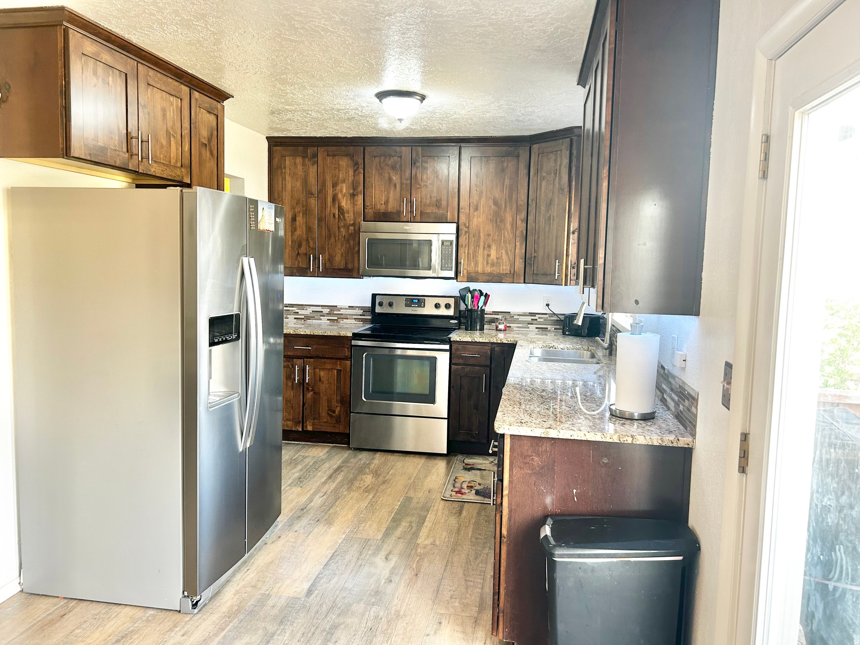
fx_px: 646
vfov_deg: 53.1
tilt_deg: -4.9
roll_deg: -1.2
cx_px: 430
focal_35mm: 26
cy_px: 322
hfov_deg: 67.3
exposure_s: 1/60
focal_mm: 5.7
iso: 100
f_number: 1.5
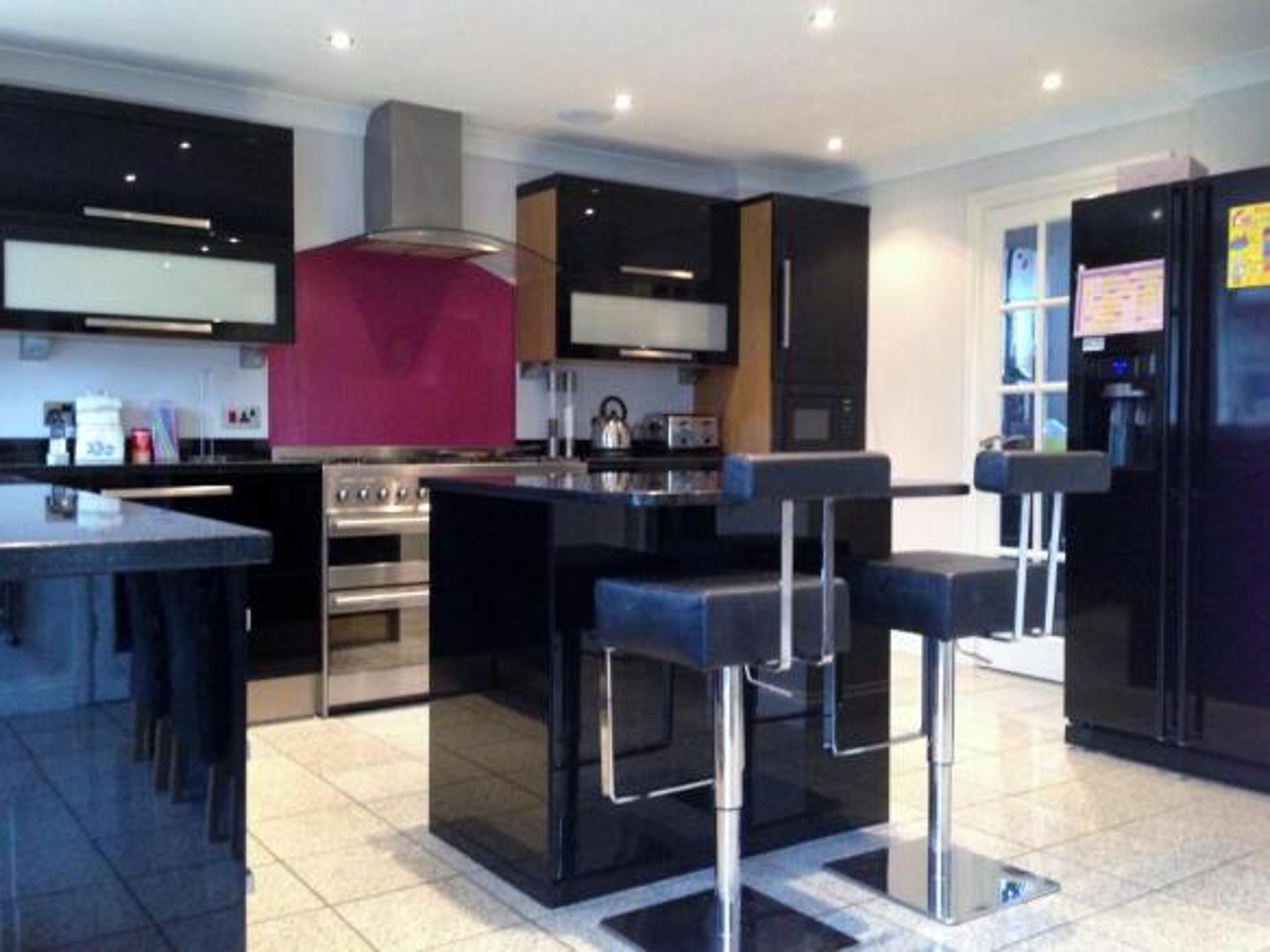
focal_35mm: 33
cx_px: 635
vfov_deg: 42.9
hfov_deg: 55.4
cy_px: 476
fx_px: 1210
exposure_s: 1/17
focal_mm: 4.13
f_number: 2.4
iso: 400
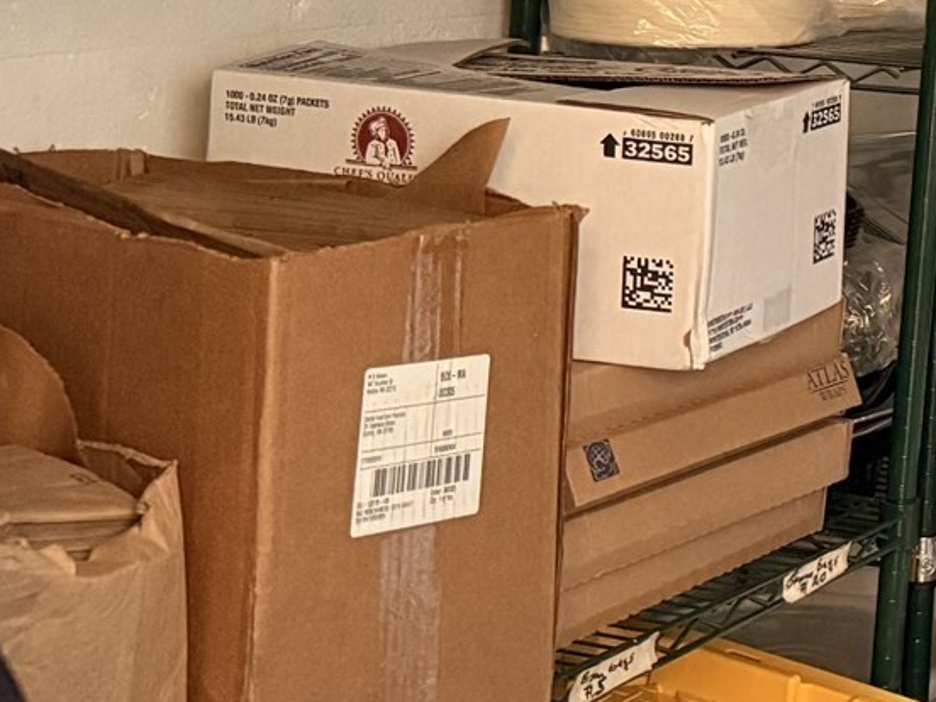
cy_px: -59
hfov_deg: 18.4
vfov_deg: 16.1
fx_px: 2407
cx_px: 1557
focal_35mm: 89
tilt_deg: -1.4
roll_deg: -5.2
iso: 800
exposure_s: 1/50
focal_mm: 6.76
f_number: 1.78
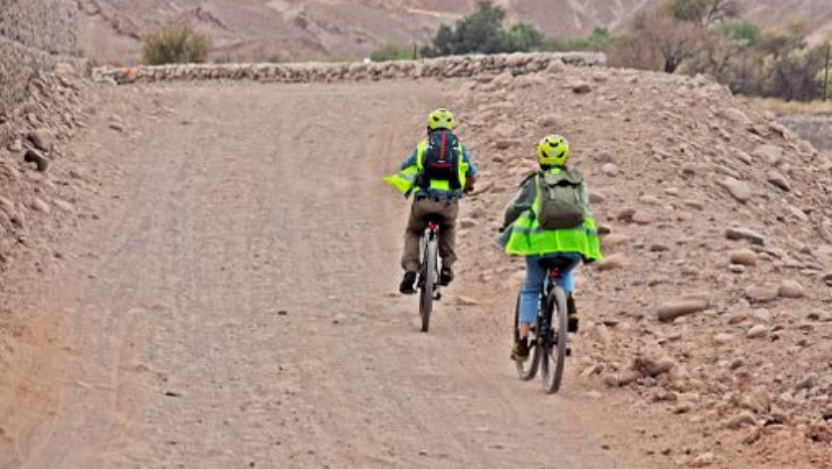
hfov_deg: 14.0
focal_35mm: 153
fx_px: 3376
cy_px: 250
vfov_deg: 7.9
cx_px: 416
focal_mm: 145
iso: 100
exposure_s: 1/250
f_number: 8
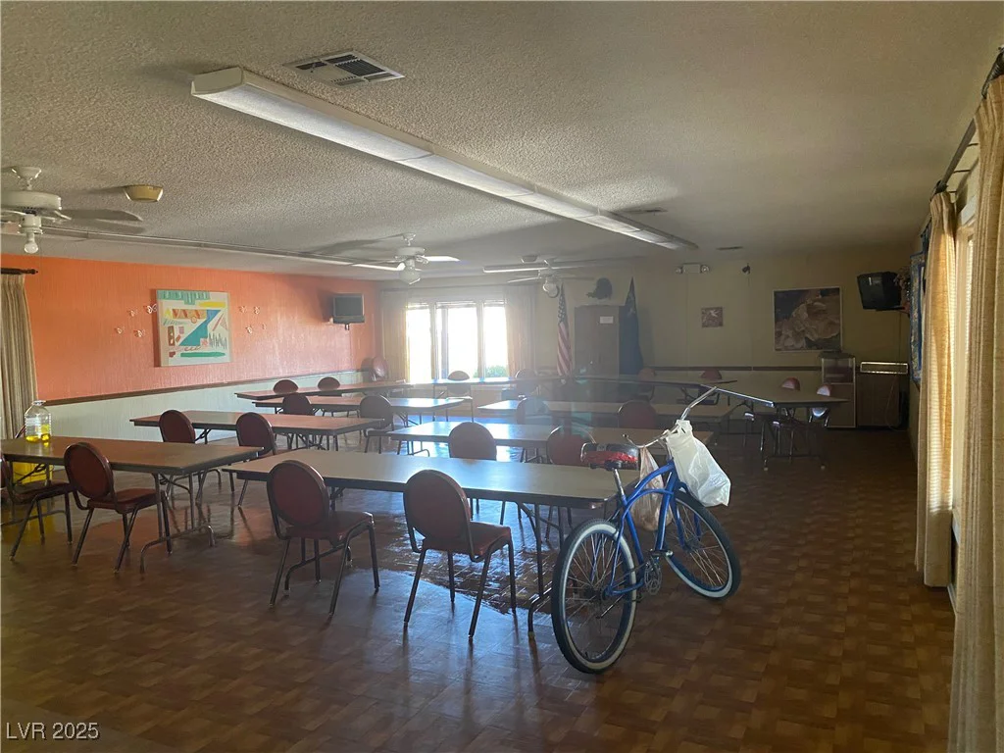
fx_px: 754
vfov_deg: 53.1
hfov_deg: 67.3
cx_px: 502
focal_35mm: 26
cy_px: 376
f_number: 1.8
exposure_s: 1/52
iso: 500
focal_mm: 4.25
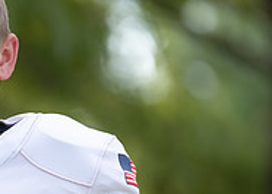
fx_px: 4328
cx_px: -43
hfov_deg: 3.6
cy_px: 190
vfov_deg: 2.6
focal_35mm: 560
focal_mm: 161
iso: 100
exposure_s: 1/400
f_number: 2.8
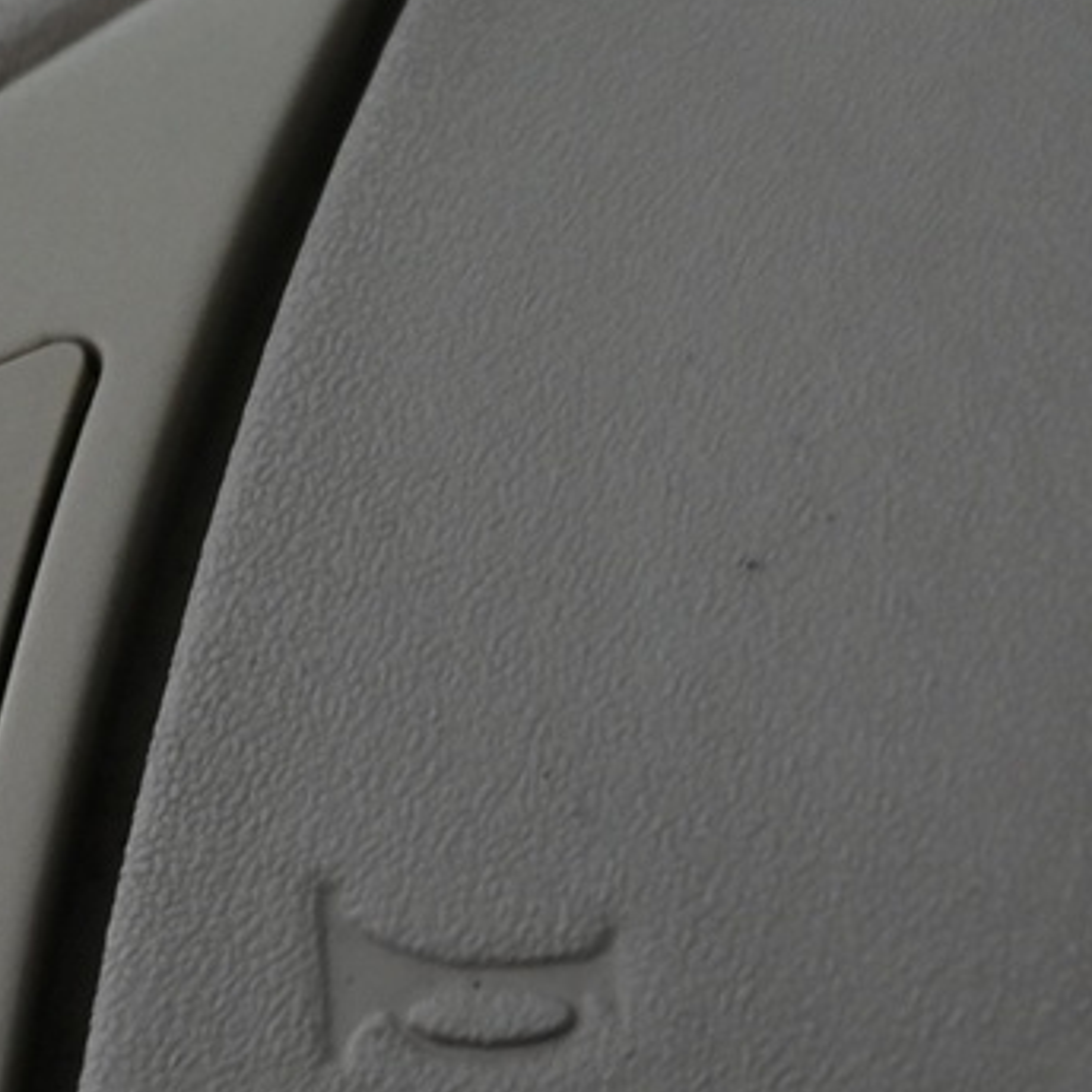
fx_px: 5139
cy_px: 1206
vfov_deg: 11.9
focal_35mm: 144
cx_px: -498
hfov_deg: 11.7
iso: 800
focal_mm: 24
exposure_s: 1/40
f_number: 4.2
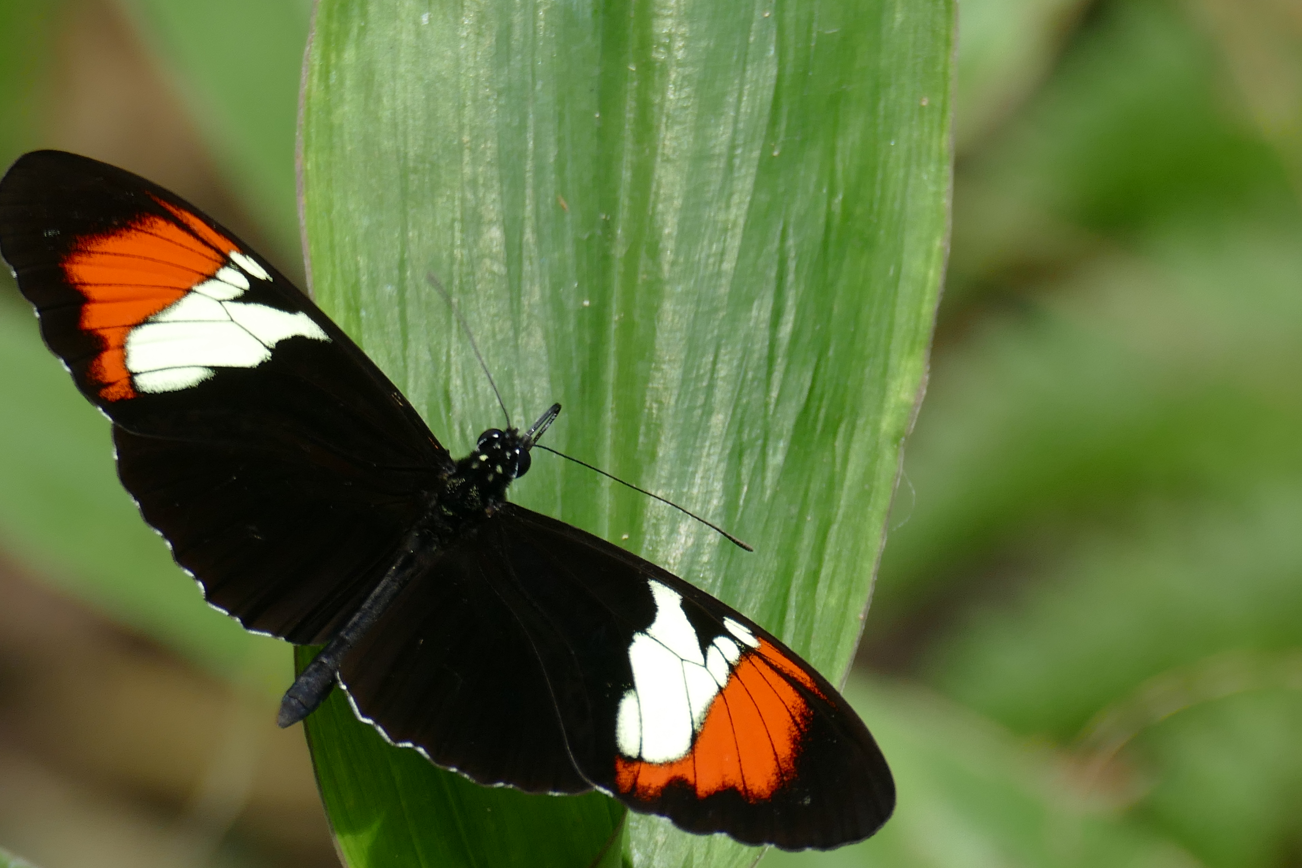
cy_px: 492
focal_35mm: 862
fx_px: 31176
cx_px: 841
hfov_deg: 2.4
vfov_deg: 1.6
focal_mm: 146
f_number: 4
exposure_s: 1/160
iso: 125
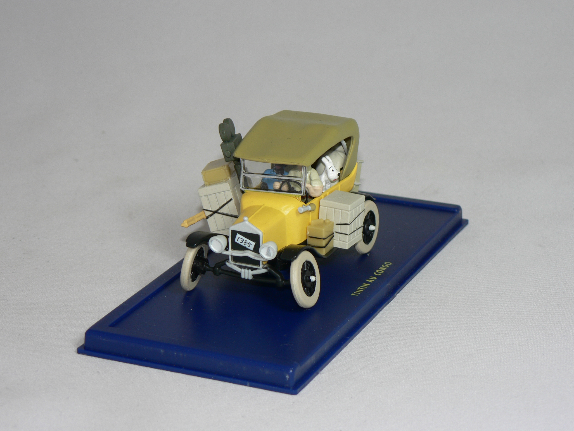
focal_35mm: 115
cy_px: 216
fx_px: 1907
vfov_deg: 12.9
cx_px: 287
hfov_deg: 17.1
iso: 80
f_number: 3.2
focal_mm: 19
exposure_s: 1/60
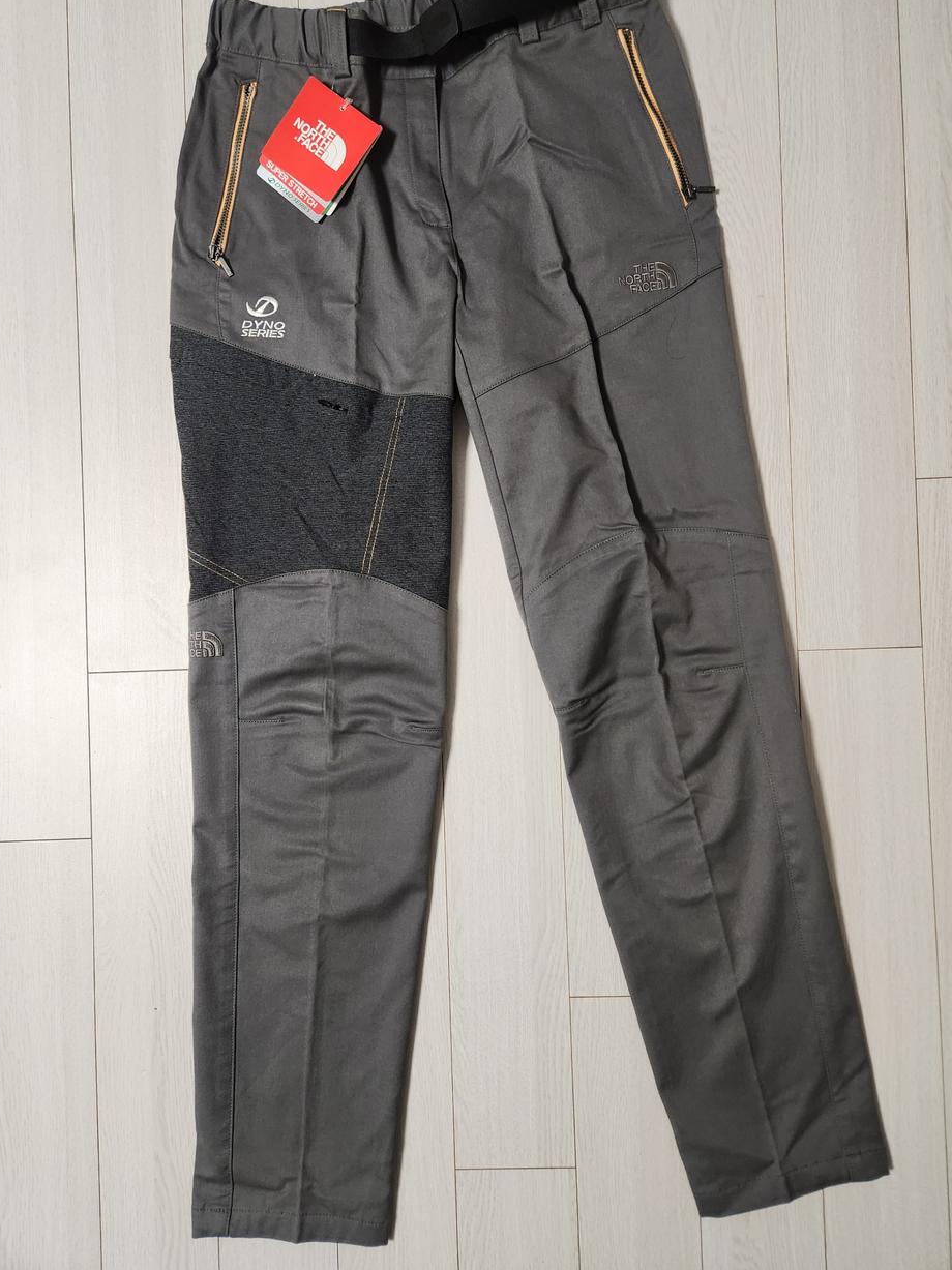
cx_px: 480
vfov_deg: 71.6
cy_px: 609
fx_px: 880
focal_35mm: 24
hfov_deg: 56.8
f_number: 1.8
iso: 250
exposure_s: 1/120
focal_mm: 5.4
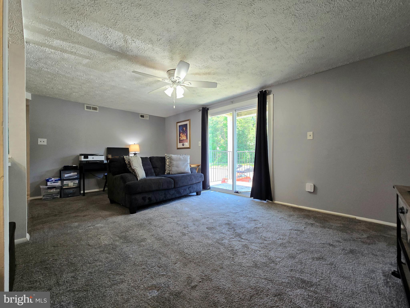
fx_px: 154
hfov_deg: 106.2
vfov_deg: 89.9
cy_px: 154
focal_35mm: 13
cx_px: 205
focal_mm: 2.2
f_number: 2.2
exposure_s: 1/60.2
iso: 125
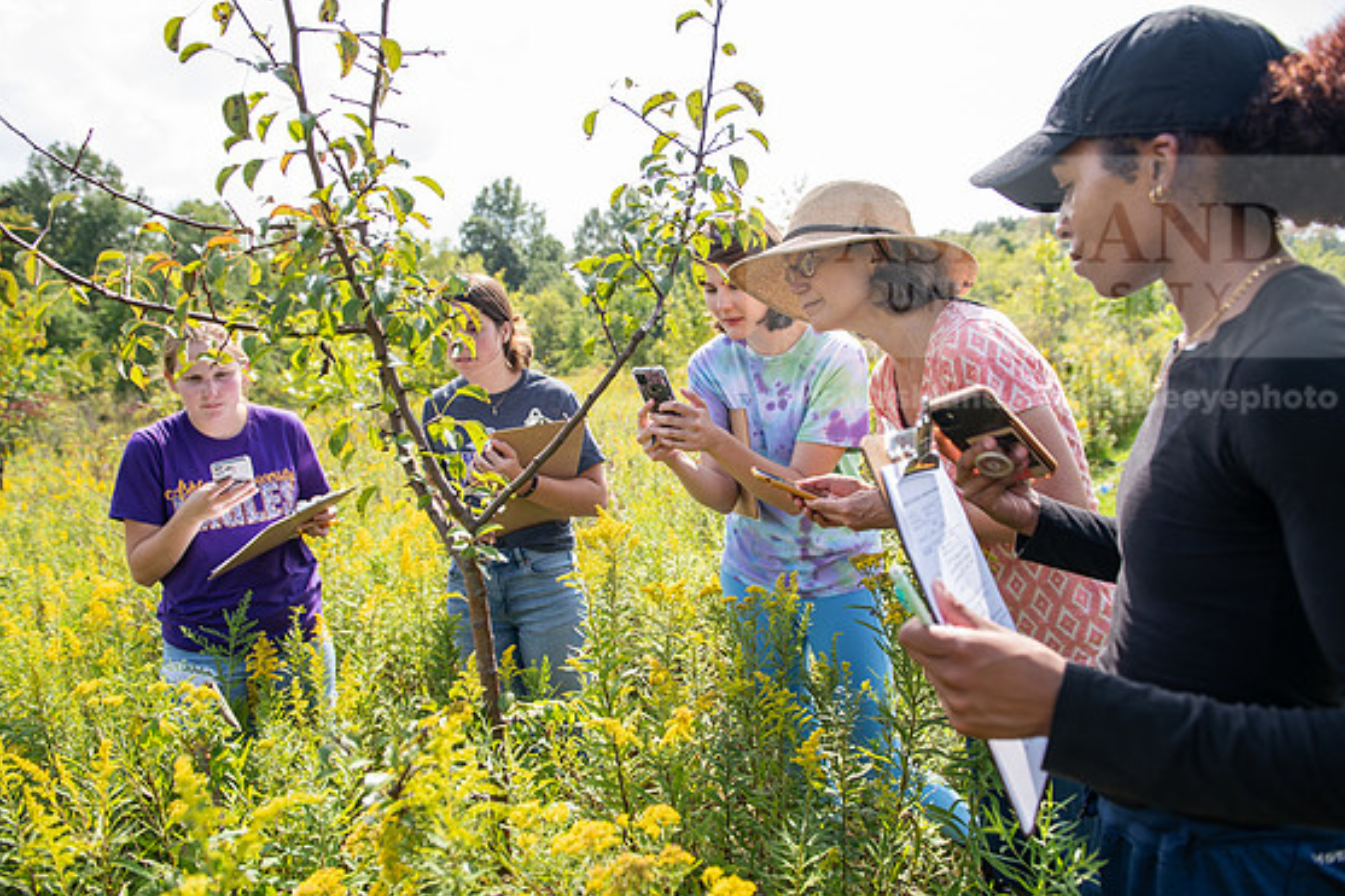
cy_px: 448
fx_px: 934
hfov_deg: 71.5
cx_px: 674
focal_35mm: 25
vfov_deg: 51.3
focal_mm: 24
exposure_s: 1/250
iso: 80
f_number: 3.5
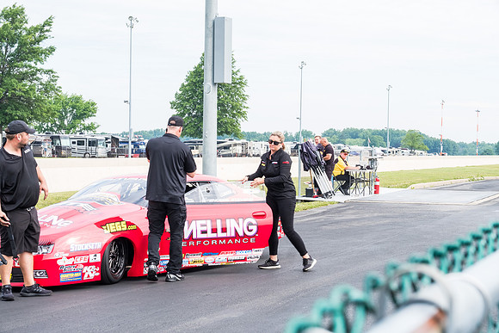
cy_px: 166
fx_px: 1081
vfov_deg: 17.5
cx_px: 250
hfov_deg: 26.0
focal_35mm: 78
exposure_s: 1/125
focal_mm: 52
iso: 400
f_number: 9
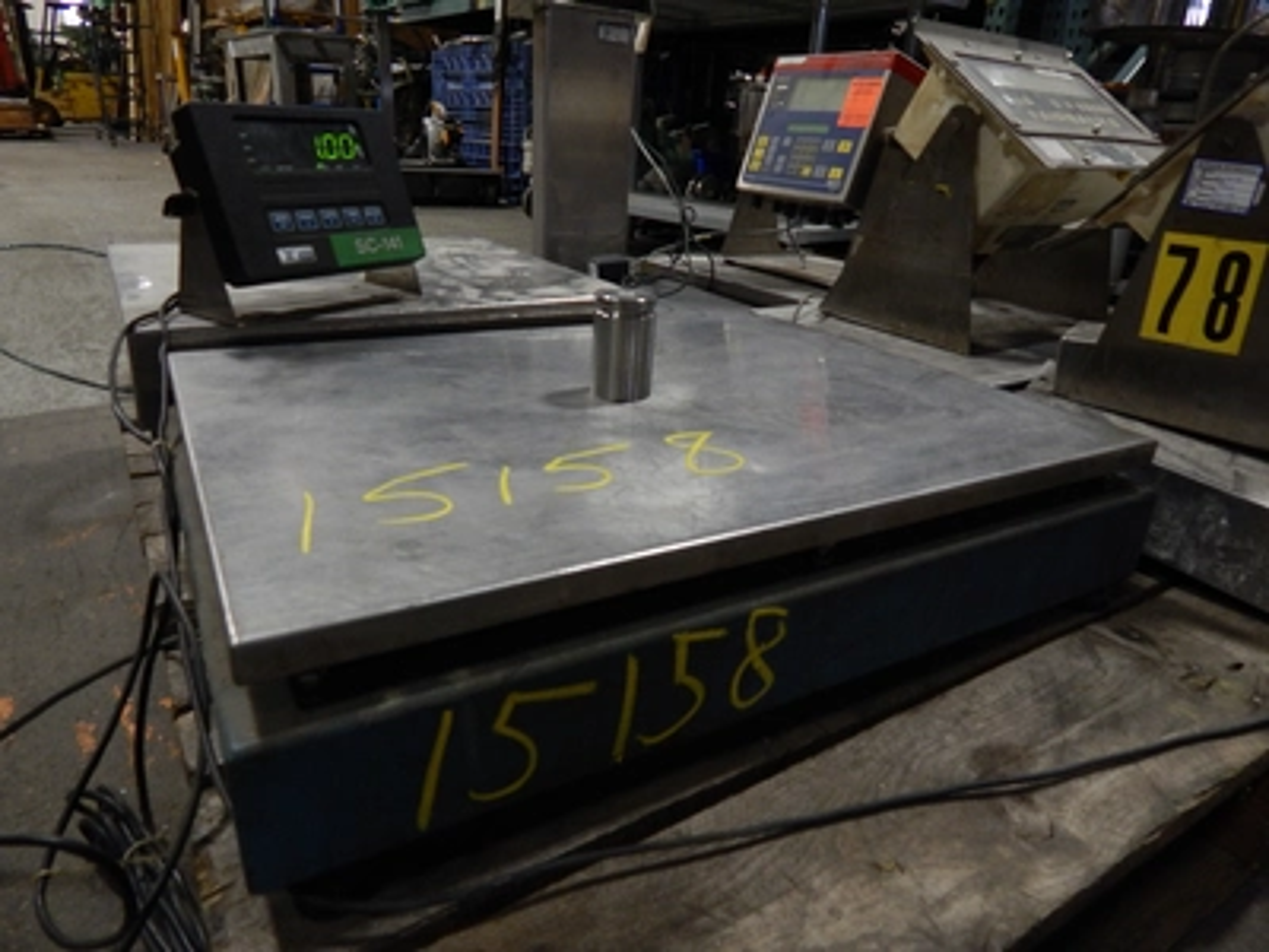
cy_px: 476
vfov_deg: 58.9
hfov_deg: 73.9
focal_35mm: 23
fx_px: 843
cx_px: 634
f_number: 3
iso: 220
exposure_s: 1/30
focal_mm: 4
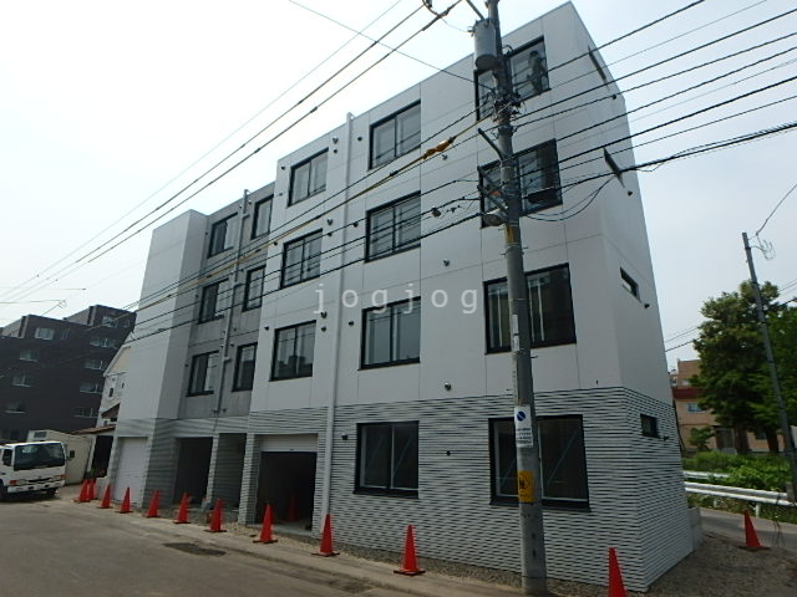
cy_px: 298
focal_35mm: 21
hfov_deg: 79.0
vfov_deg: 63.4
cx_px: 398
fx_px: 484
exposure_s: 1/800
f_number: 6
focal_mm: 3.7
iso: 125
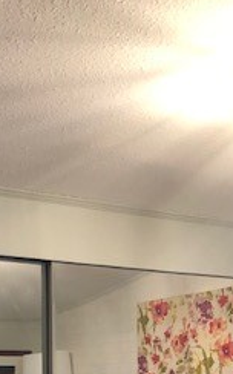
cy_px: 428
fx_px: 794
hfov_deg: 16.7
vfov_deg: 24.4
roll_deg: +0.0
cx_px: 118
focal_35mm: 78
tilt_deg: -3.5
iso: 125
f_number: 1.8
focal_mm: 3.99
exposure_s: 1/60
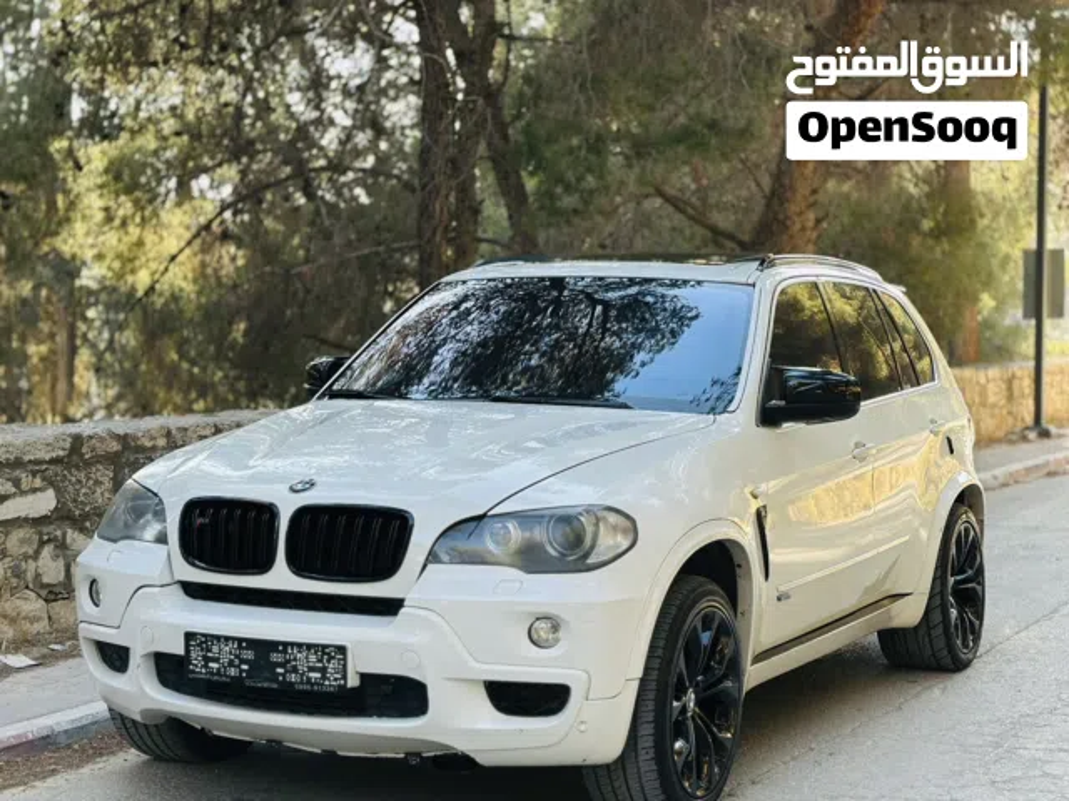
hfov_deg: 39.7
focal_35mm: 48
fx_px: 1482
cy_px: 400
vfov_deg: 30.3
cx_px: 534
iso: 80
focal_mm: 6.86
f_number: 1.78
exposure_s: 1/243
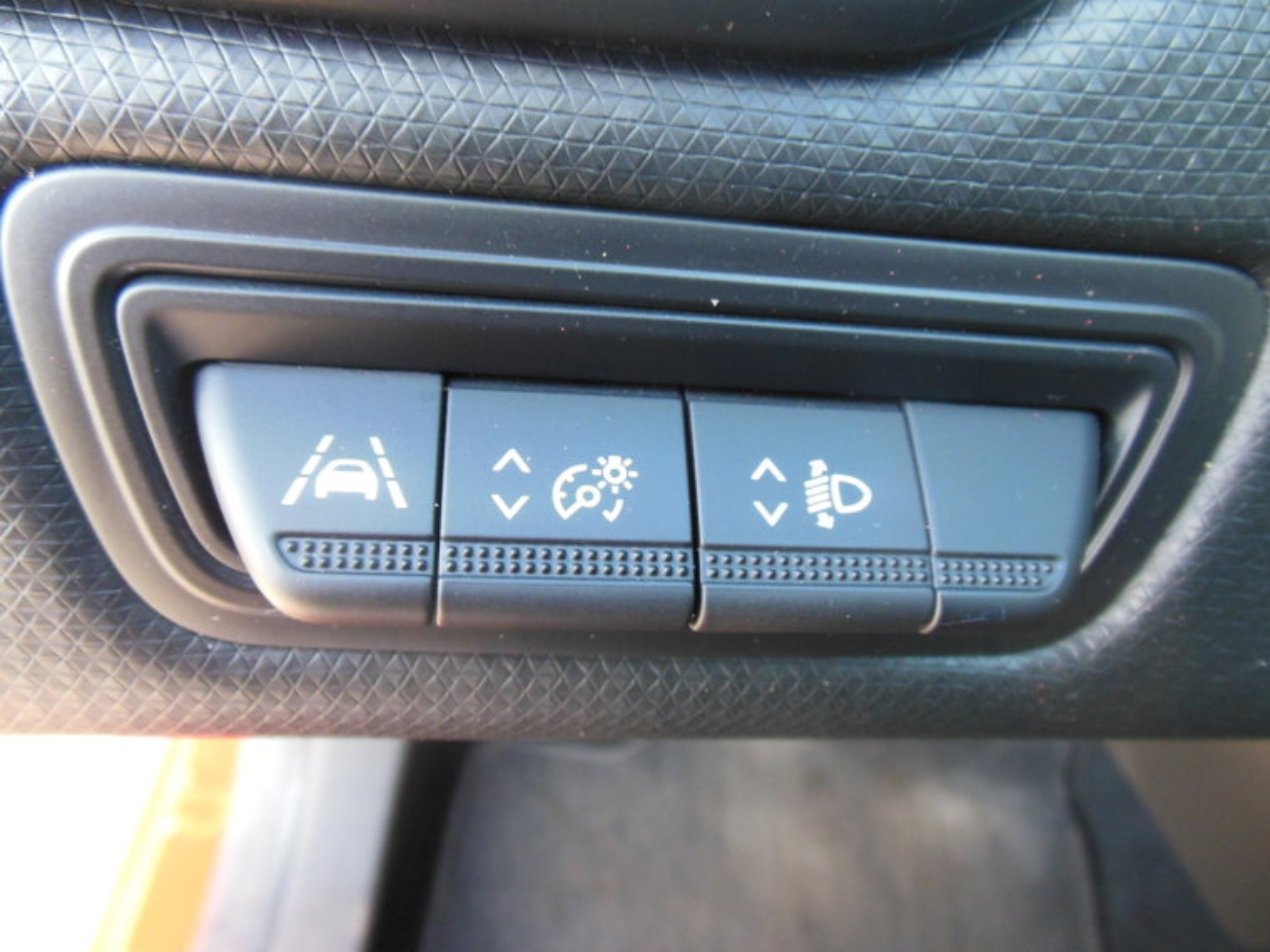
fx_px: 917
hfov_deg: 69.4
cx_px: 635
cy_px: 476
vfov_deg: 54.9
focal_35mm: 25
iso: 400
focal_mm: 4.5
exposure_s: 1/30
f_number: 3.2
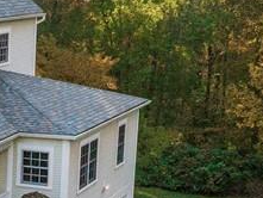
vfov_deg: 13.2
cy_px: 203
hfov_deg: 15.5
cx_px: -195
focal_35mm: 111
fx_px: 844
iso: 800
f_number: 5
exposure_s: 1/320
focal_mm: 12.29
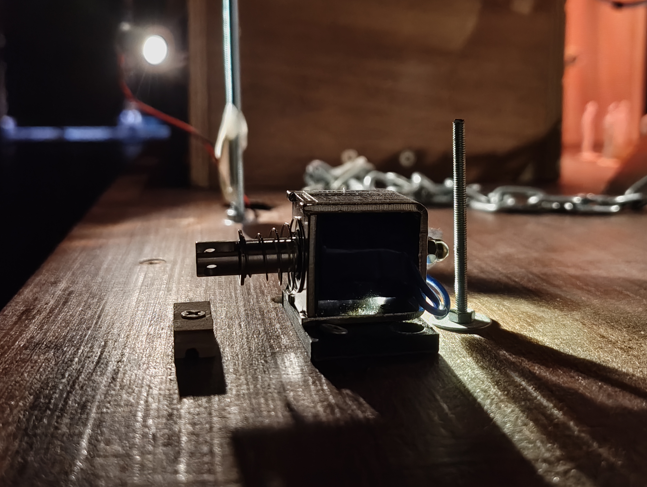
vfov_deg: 34.4
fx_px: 786
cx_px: 335
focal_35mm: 42
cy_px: 234
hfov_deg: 44.7
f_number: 1.88
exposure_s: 1/50
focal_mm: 5.56
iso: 10225
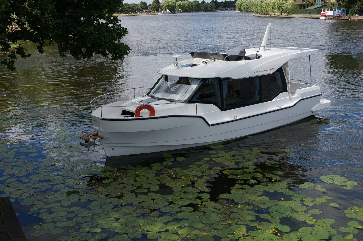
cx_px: 182
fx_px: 453
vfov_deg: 29.8
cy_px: 120
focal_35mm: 45
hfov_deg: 43.7
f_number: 7.1
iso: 200
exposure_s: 1/800
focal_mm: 30
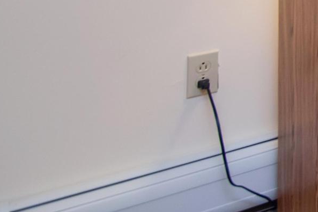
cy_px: -213
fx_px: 715
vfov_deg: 14.1
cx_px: 756
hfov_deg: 15.1
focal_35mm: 81
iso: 400
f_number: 4
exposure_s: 1/80
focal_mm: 16
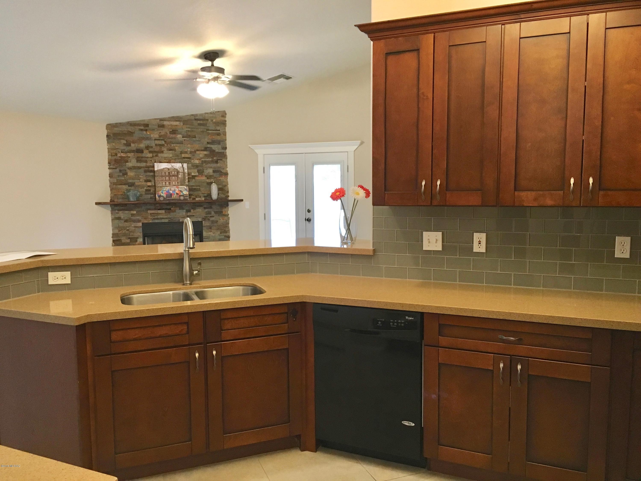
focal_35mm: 29
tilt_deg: -6.0
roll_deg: +0.7
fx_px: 537
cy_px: 240
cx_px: 320
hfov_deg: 61.7
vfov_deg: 48.2
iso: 200
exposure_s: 1/30
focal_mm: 4.15
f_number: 2.2
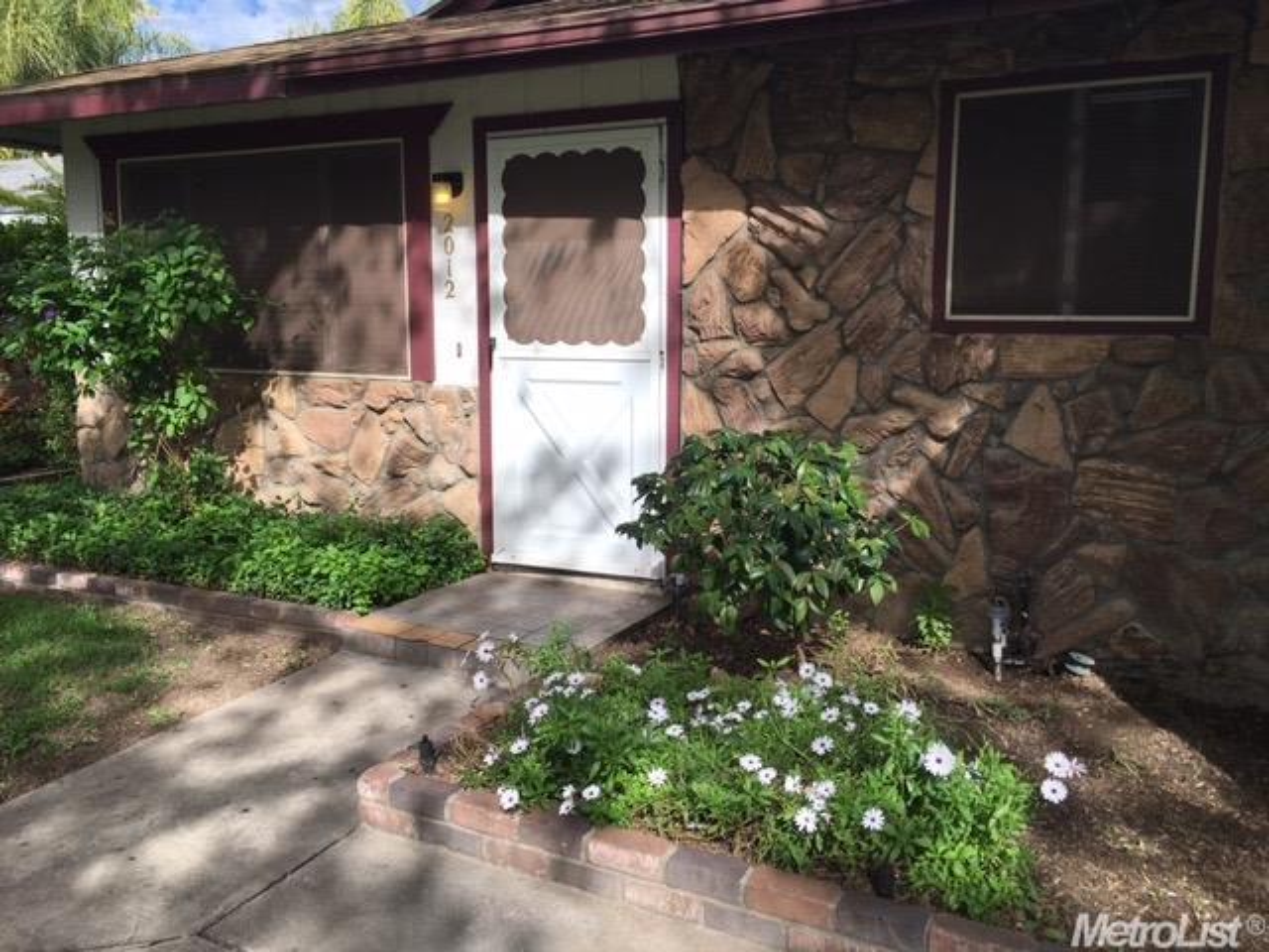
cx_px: 634
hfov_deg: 61.7
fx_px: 1063
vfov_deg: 48.2
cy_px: 476
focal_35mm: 29
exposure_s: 1/1148
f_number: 2.2
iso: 25
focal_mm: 4.15
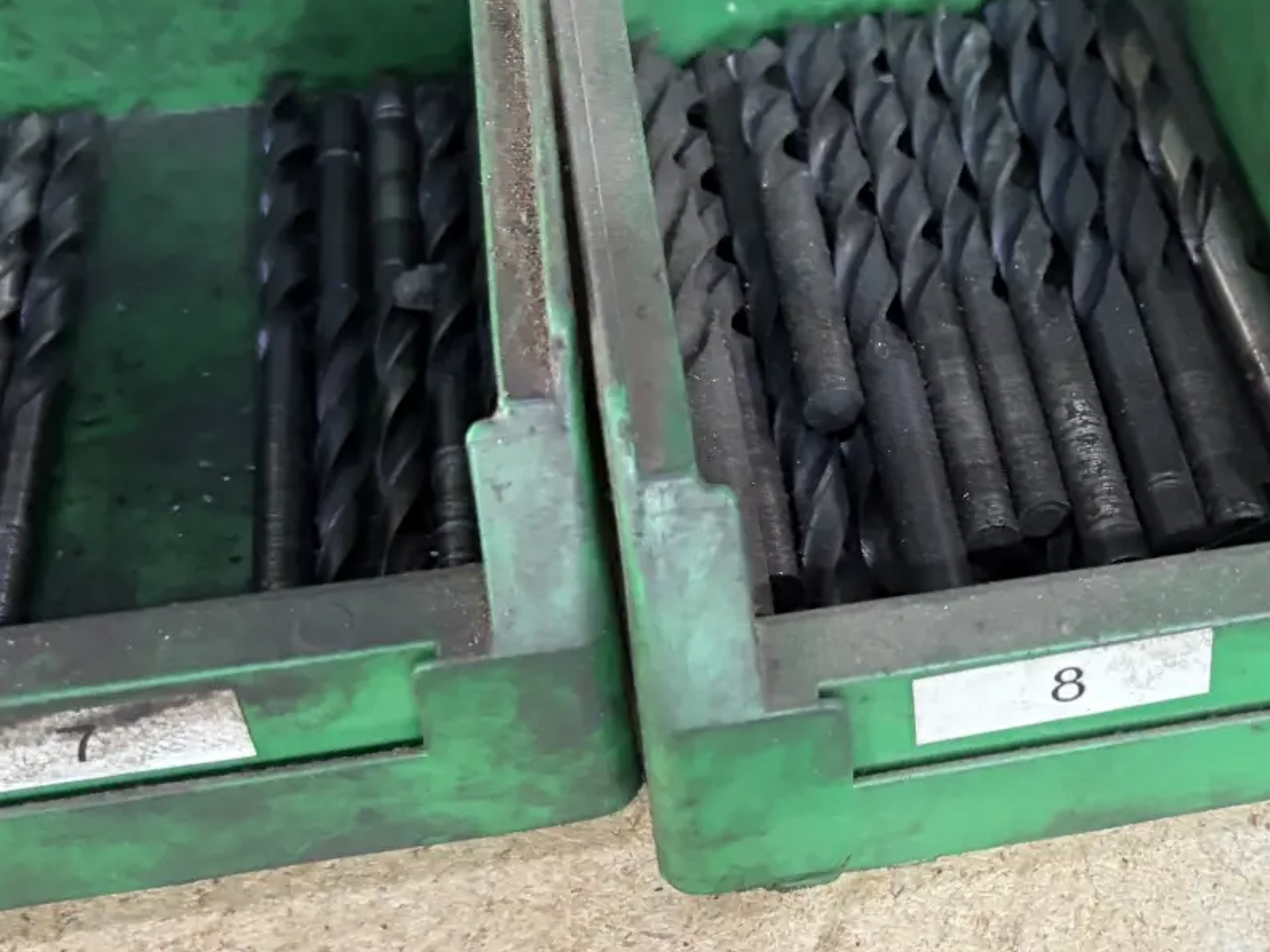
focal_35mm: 63
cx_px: 1155
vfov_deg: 23.2
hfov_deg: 29.4
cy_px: 378
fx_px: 2311
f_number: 1.6
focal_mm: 5.96
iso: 320
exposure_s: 1/60
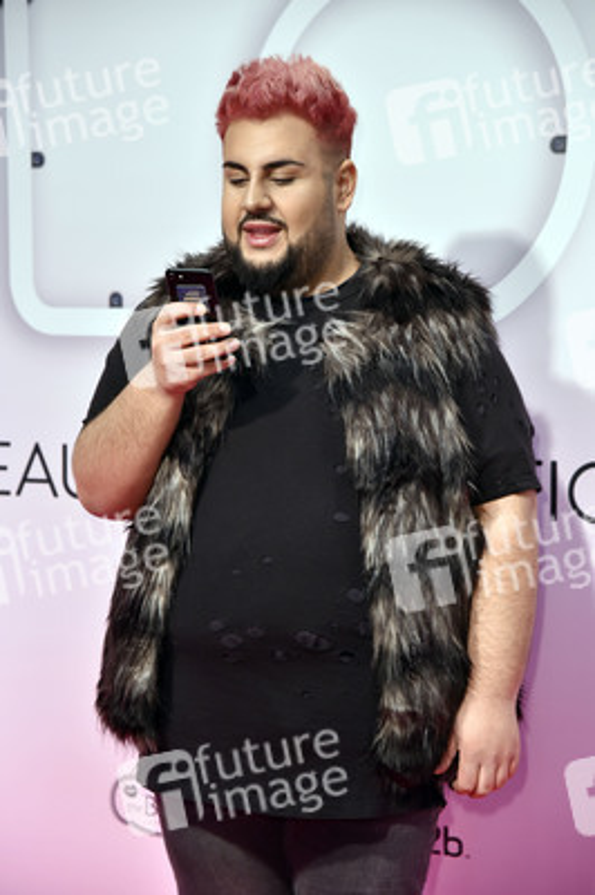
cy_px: 448
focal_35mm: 100
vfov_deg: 20.4
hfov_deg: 13.7
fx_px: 2483
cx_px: 298
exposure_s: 1/160
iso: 1250
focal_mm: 100
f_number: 5.6
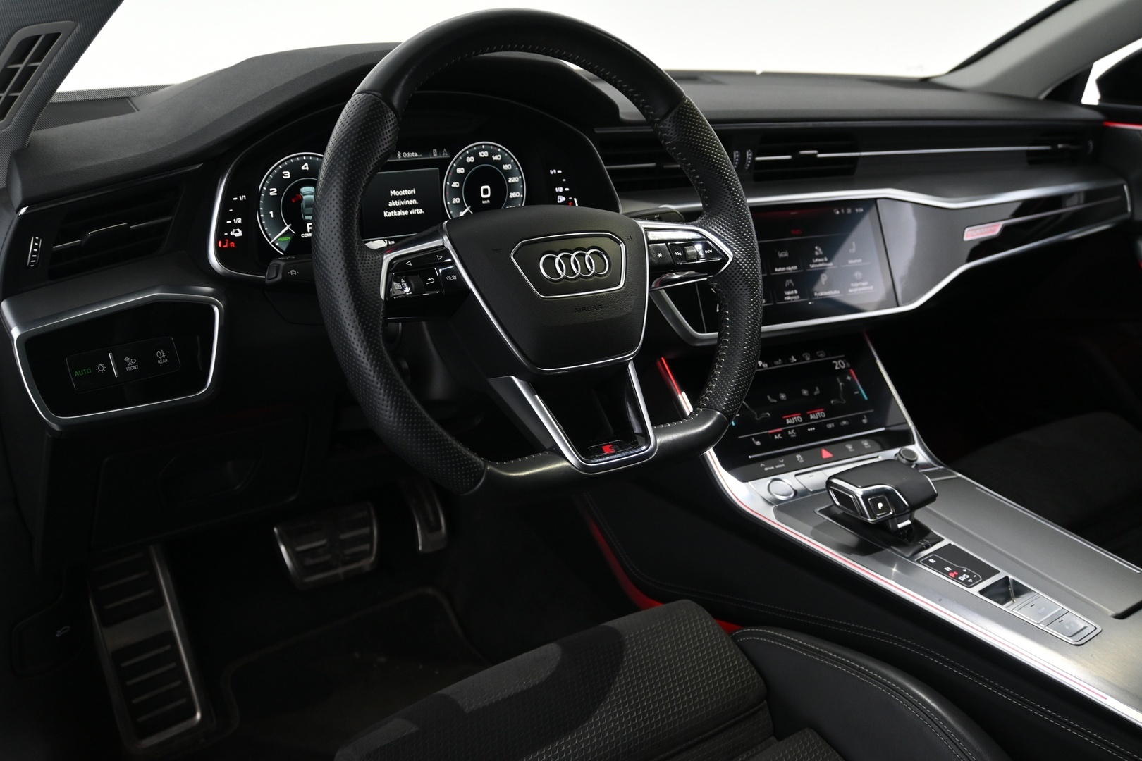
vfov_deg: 41.7
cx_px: 571
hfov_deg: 59.5
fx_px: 999
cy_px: 380
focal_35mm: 32
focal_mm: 21
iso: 1000
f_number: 4
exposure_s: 1/30
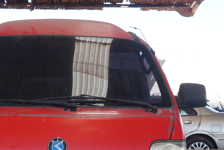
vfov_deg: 17.8
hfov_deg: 26.7
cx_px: 60
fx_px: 467
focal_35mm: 75
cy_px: 143
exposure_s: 1/50
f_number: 6.3
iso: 100
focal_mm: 23
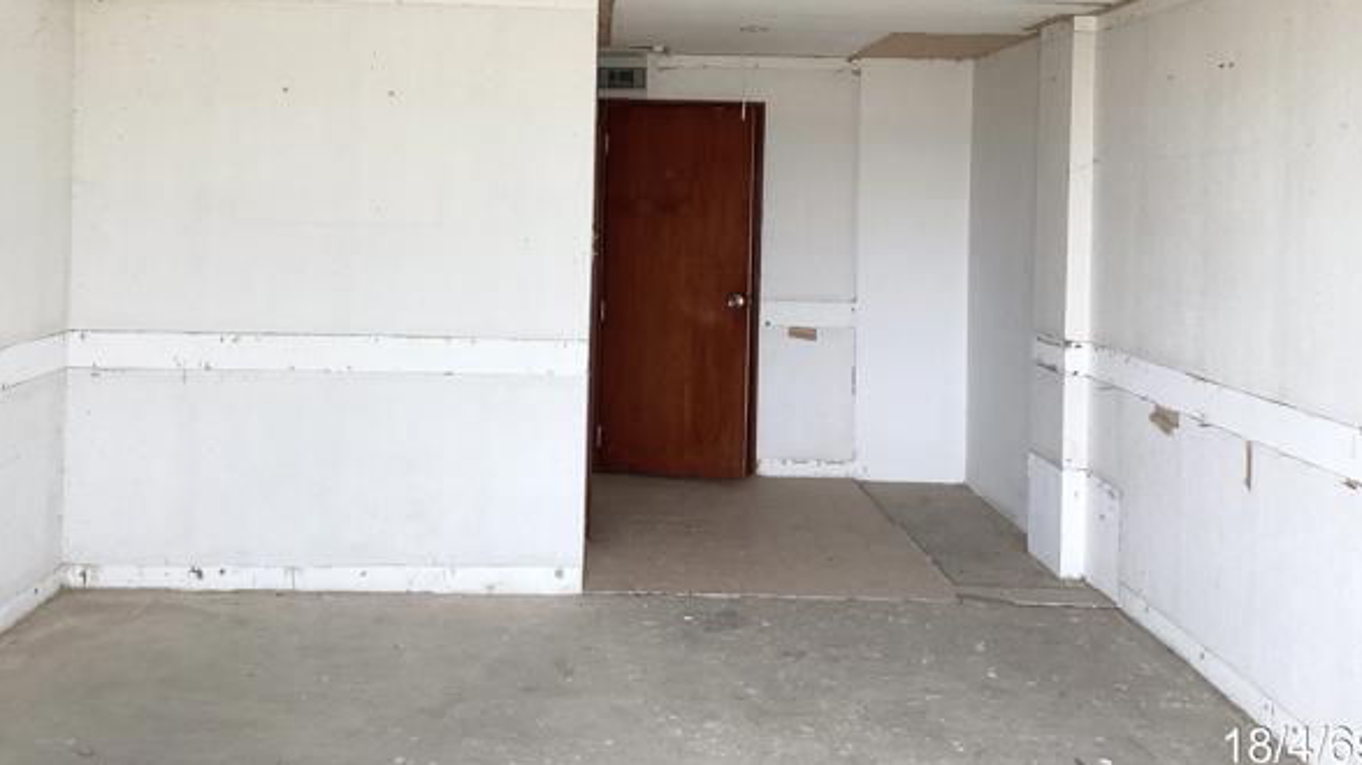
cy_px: 198
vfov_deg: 30.7
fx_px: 1372
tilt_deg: -0.6
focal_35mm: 38
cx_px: 615
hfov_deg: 52.7
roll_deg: +0.0
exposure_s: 1/100
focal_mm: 3.3
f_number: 2.4
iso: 64
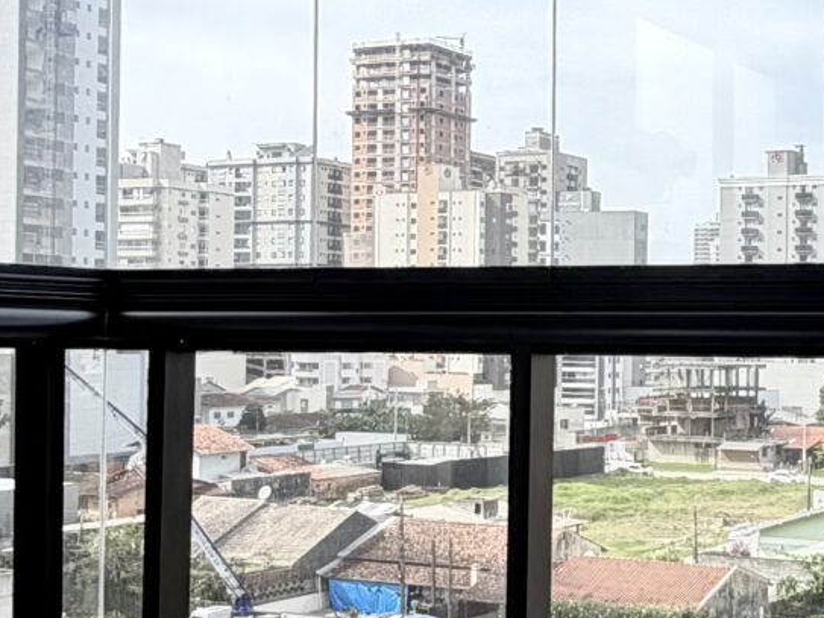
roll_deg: -0.1
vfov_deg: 22.2
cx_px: 760
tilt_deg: +0.1
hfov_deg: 28.2
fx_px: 1571
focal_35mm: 66
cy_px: 336
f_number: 2.2
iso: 40
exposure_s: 1/569
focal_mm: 2.22
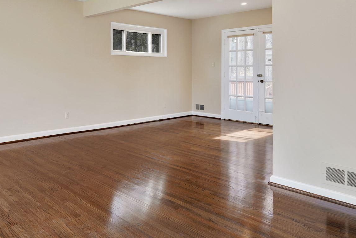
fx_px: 297
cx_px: 91
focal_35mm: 30
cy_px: 72
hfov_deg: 58.8
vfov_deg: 42.8
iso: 200
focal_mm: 17
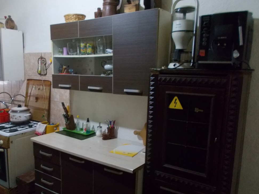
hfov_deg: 56.4
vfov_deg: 44.0
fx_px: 239
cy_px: 111
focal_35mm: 32
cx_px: 105
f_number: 3.2
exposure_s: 1/8
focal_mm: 4.6
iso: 400
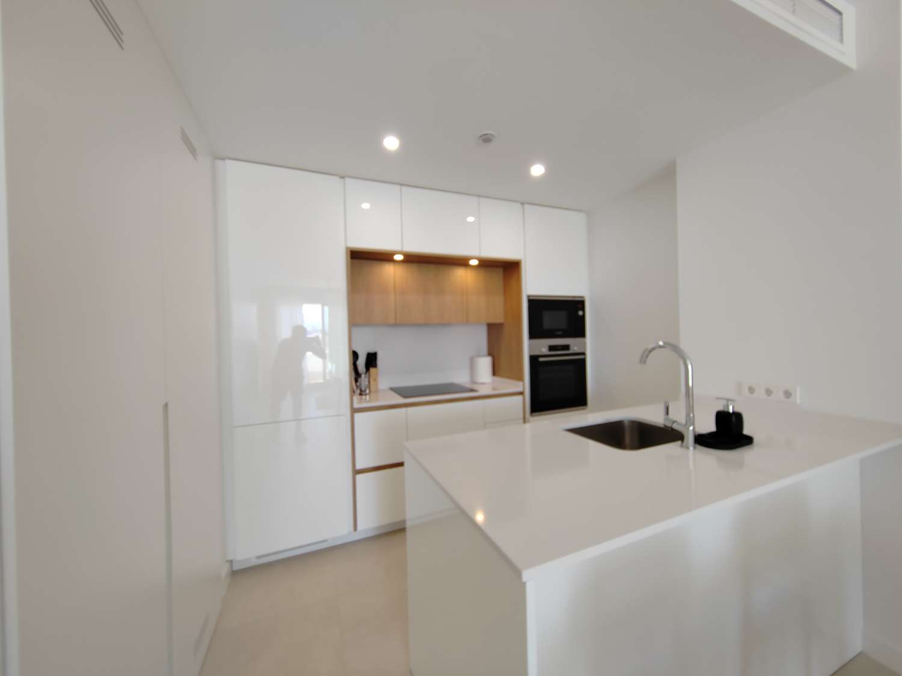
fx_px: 339
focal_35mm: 13
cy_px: 338
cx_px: 451
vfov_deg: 89.9
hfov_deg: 106.2
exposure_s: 1/50
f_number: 2.2
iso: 160
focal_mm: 2.16
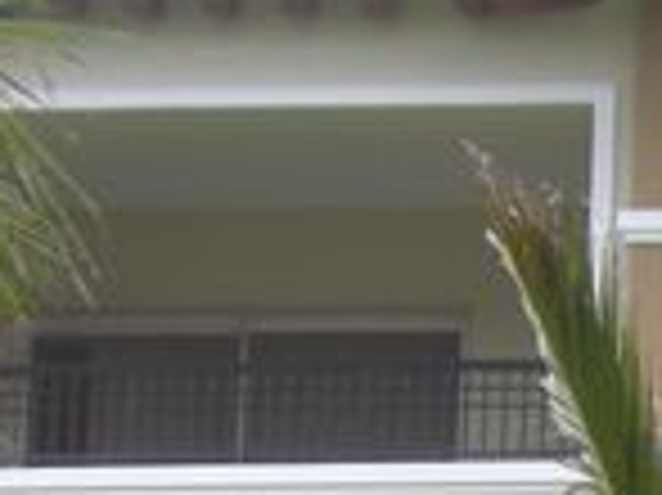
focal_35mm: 265
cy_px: 1220
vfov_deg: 5.4
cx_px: 1491
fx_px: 5064
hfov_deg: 7.1
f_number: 2.7
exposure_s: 1/320
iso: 64
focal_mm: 6.2
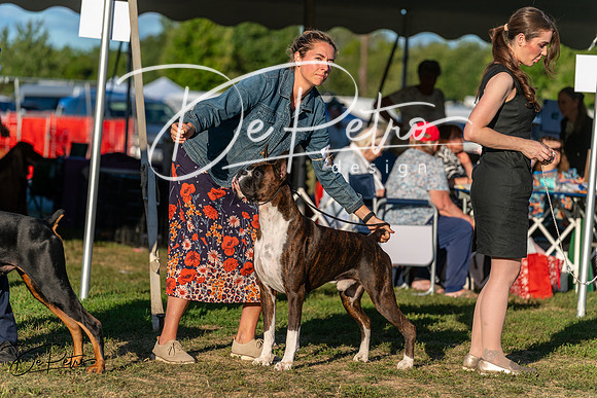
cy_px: 199
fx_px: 2488
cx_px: 298
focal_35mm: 150
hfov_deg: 13.7
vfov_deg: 9.2
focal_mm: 150
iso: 125
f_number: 4.5
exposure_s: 1/1250
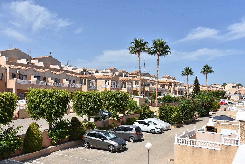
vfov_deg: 38.4
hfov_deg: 55.1
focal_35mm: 34
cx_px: 122
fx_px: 235
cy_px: 82
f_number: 8
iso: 125
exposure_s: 1/500
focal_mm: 23
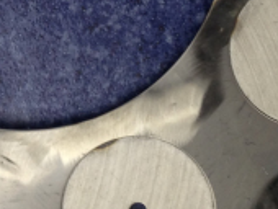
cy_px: -29
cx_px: -38
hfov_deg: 12.5
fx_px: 1247
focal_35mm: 155
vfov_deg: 9.5
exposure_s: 1/30
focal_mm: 4.12
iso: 50
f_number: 2.4
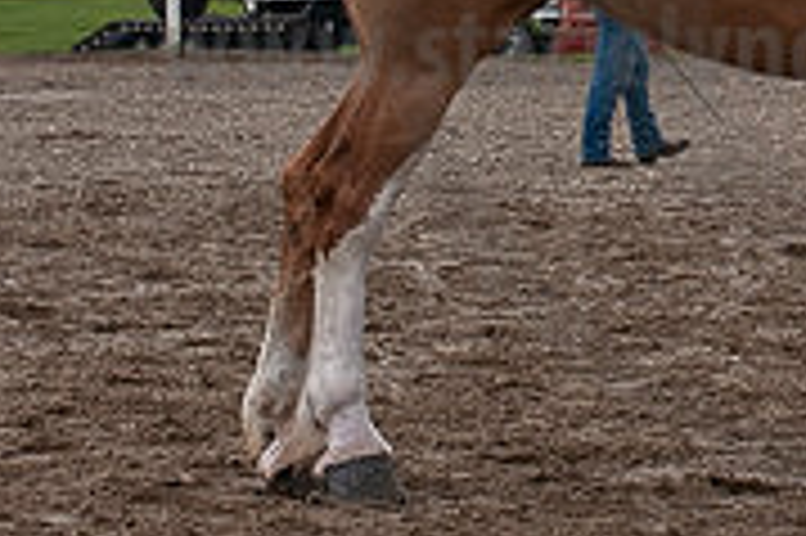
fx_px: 7314
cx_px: 919
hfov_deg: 6.3
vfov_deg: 4.2
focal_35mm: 327
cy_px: -101
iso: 720
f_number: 5.6
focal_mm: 116
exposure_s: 1/1250
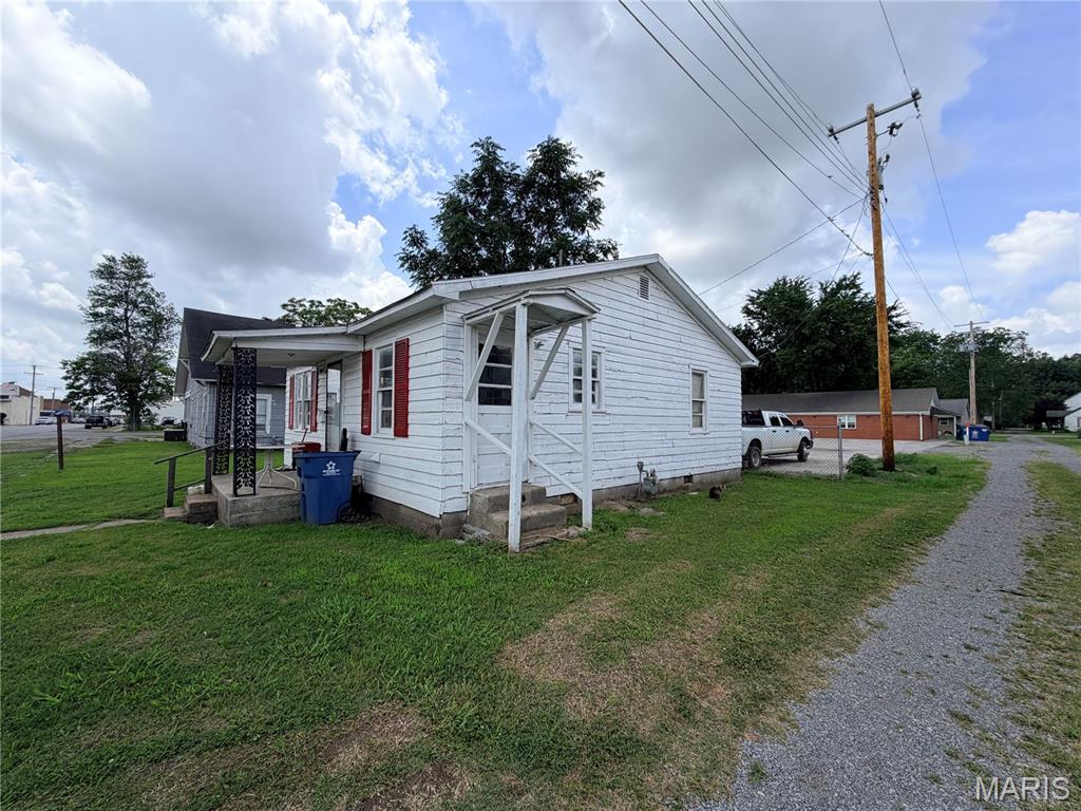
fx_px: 437
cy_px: 406
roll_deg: -0.5
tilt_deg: +2.6
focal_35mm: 14
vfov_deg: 85.7
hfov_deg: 102.1
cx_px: 540
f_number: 2.2
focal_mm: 2.22
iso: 25
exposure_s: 1/770
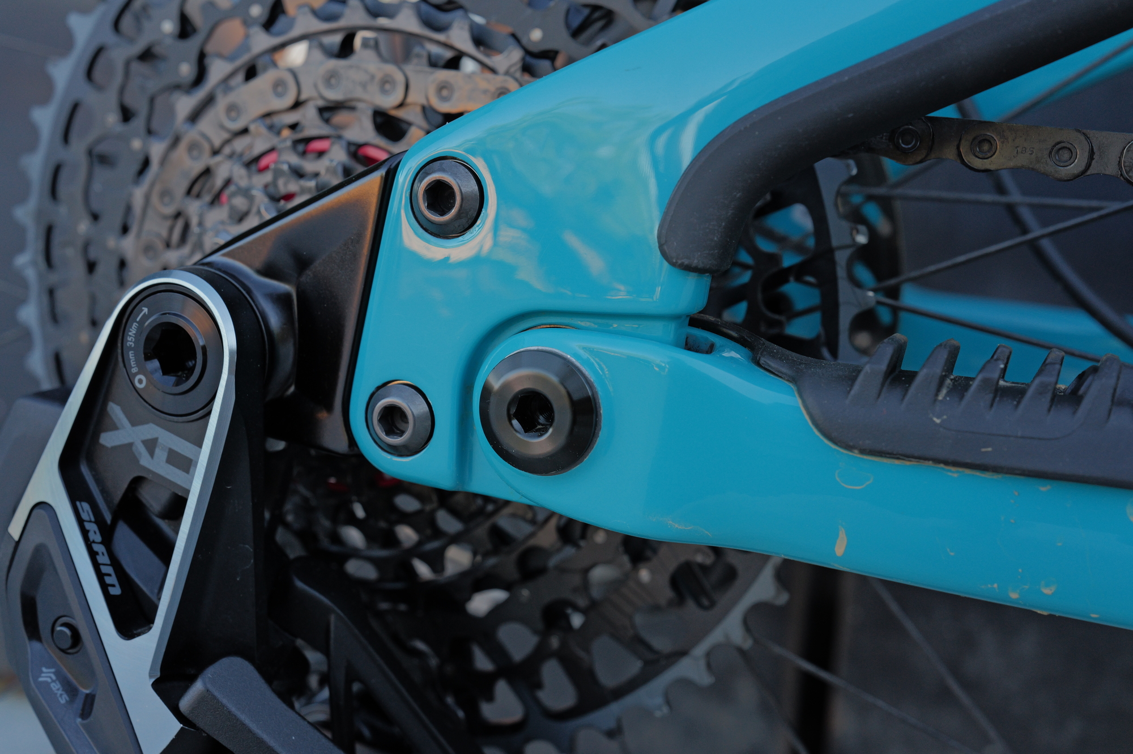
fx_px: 1352
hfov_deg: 45.5
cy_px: 377
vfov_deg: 31.2
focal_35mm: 43
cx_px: 566
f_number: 9
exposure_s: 1/80
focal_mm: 43
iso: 640
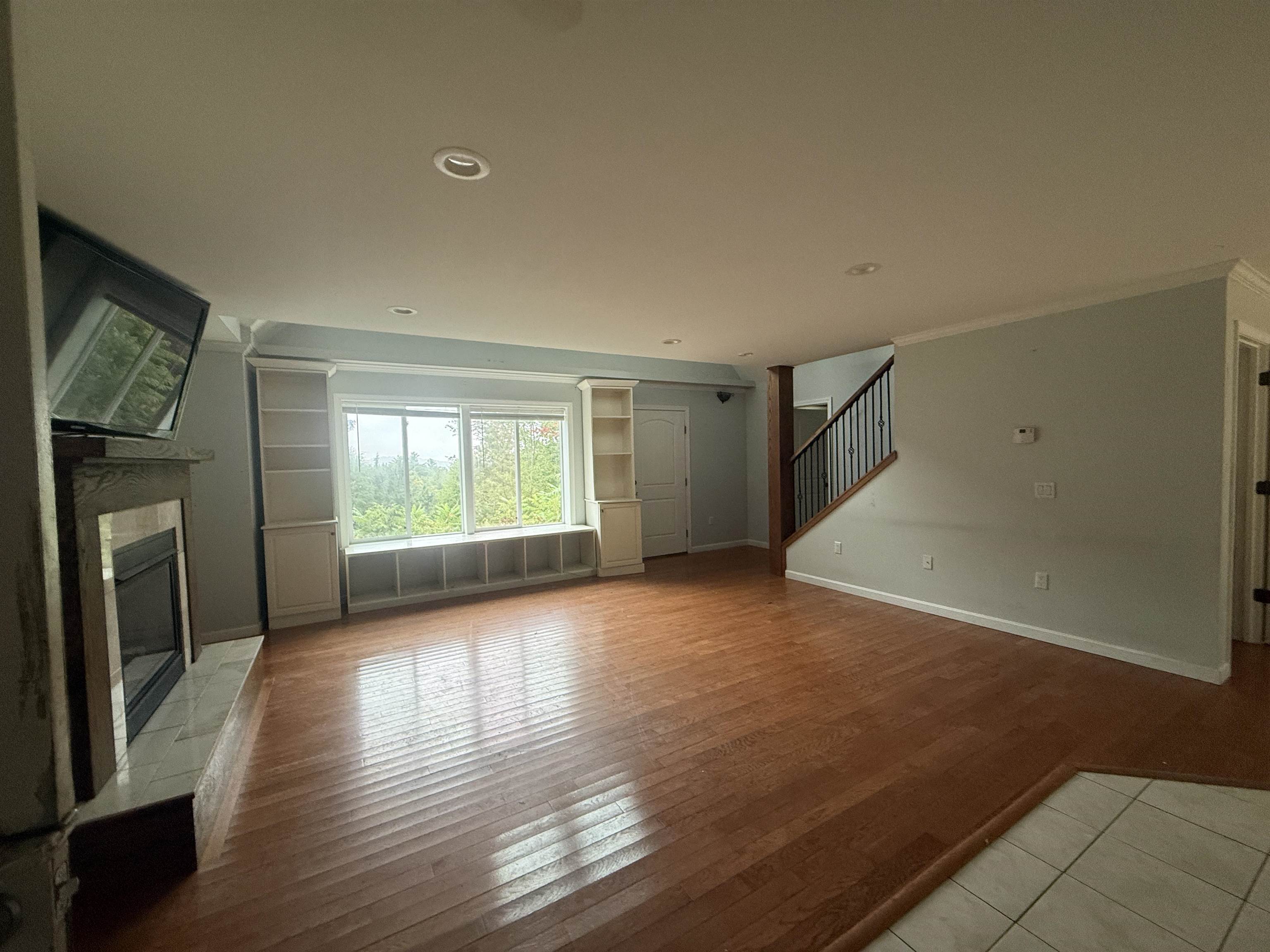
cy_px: 476
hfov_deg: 102.1
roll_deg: +1.0
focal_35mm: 14
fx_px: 514
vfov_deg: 85.7
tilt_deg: -1.3
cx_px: 635
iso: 250
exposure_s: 1/99
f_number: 2.2
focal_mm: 2.22
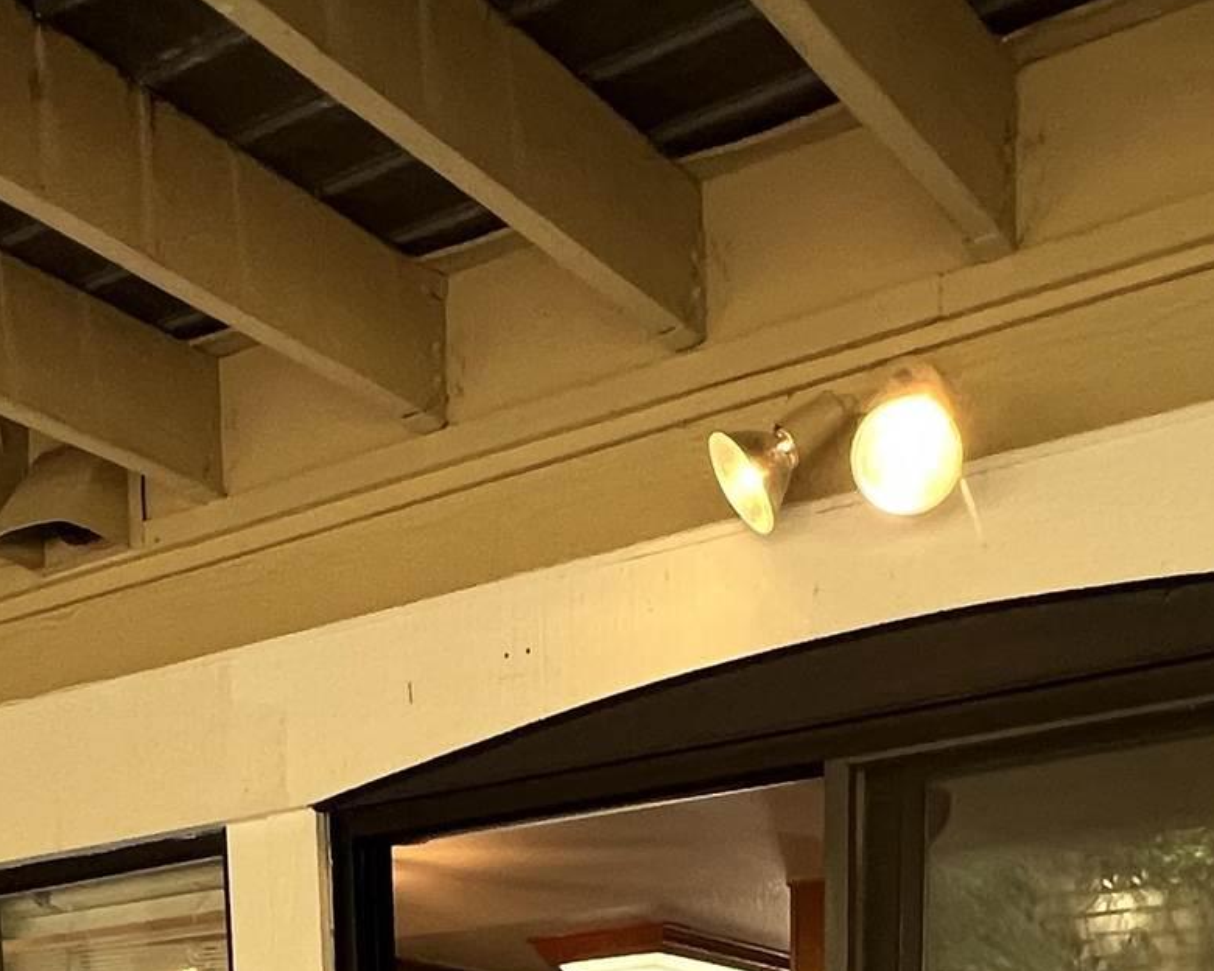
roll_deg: +0.6
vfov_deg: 22.0
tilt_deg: -10.4
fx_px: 1796
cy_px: 1639
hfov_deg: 37.3
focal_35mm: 50
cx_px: 563
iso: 200
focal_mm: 1.57
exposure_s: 1/120
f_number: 1.8
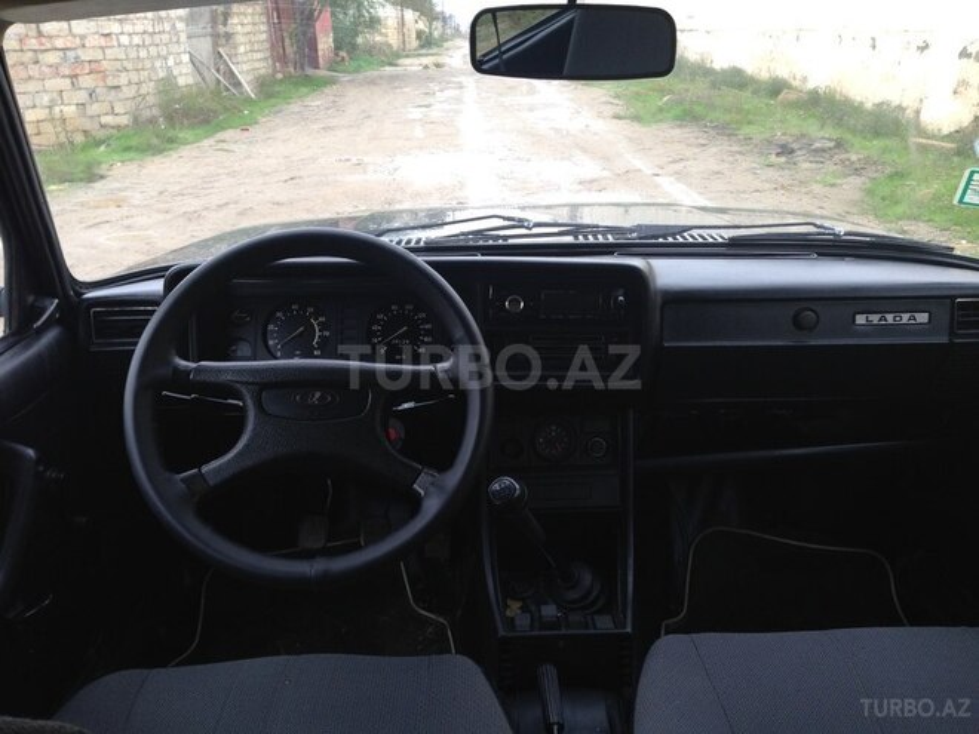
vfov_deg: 42.9
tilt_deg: -22.5
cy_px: 367
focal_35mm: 33
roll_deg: +2.5
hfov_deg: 55.4
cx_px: 490
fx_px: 933
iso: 50
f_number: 2.4
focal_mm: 4.12
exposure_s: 1/60
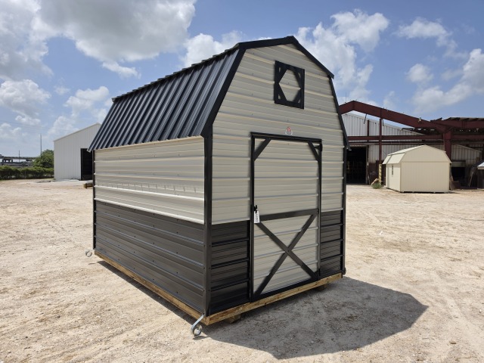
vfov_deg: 58.9
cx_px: 242
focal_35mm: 23
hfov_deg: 73.9
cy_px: 182
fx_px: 322
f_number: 1.4
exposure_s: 1/7939
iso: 40
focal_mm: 6.5
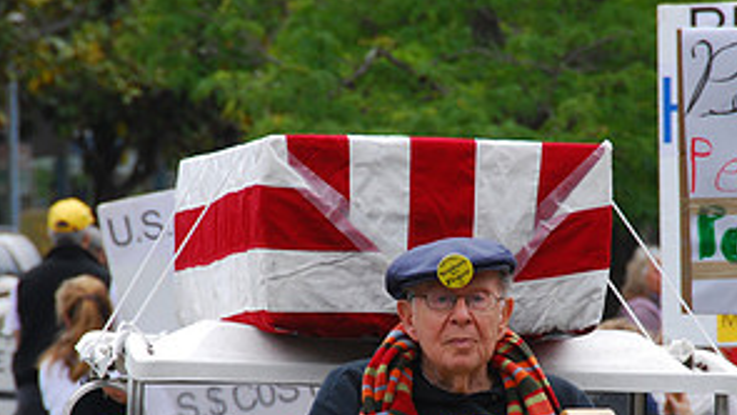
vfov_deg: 2.0
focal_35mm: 618
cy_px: 315
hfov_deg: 3.5
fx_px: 12078
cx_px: 462
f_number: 9.5
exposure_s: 1/180
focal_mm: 200
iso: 250
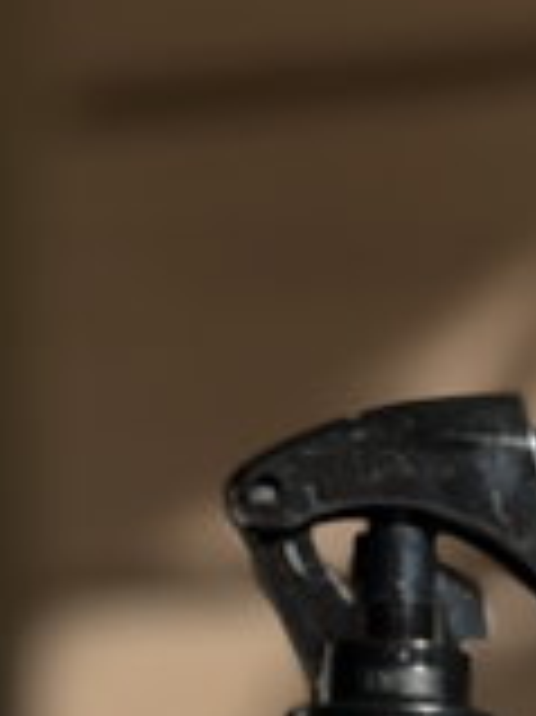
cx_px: 527
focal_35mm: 161
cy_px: 1079
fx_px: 3328
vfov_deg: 11.7
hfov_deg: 9.2
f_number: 1.78
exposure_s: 1/4878
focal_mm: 6.76
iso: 64
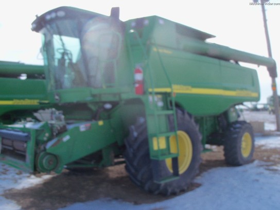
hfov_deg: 52.6
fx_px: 283
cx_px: 140
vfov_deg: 40.7
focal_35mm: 35
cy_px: 105
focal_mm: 6.3
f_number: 3
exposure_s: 1/500
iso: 160
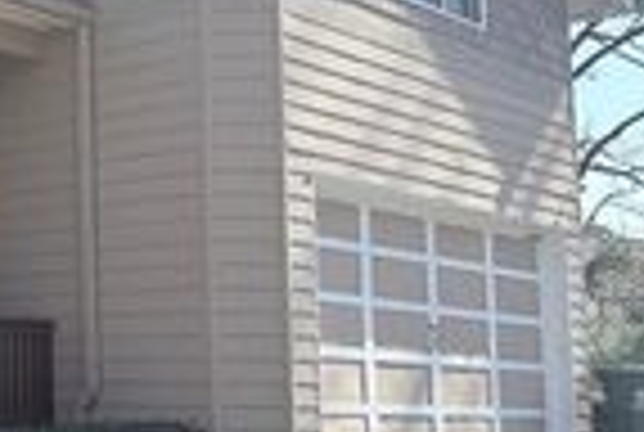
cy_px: 205
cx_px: -284
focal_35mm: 87
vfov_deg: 15.8
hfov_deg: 20.4
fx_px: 1560
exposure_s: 1/2907
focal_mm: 6.76
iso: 100
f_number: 1.78
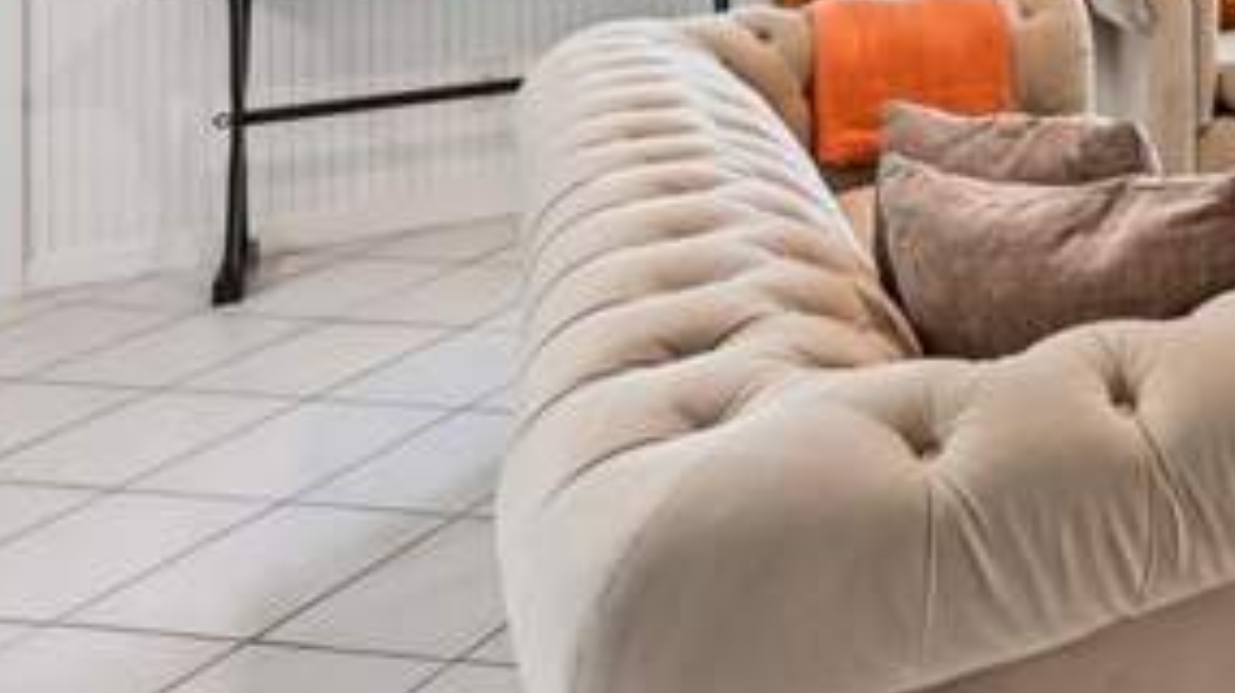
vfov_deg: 21.8
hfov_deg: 32.5
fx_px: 1538
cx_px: 1616
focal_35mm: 47
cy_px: -299
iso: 400
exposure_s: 1/15
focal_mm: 16
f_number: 8
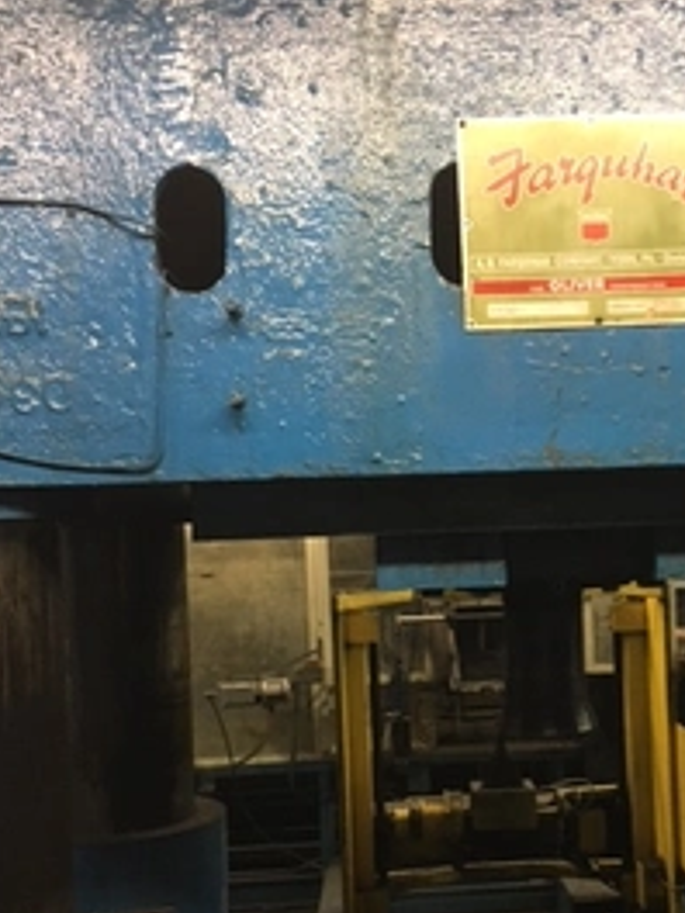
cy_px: 543
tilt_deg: -1.8
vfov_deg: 42.8
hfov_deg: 32.5
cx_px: 481
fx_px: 1161
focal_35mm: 44
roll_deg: +1.2
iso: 200
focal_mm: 4.15
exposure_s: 1/24
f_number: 2.2
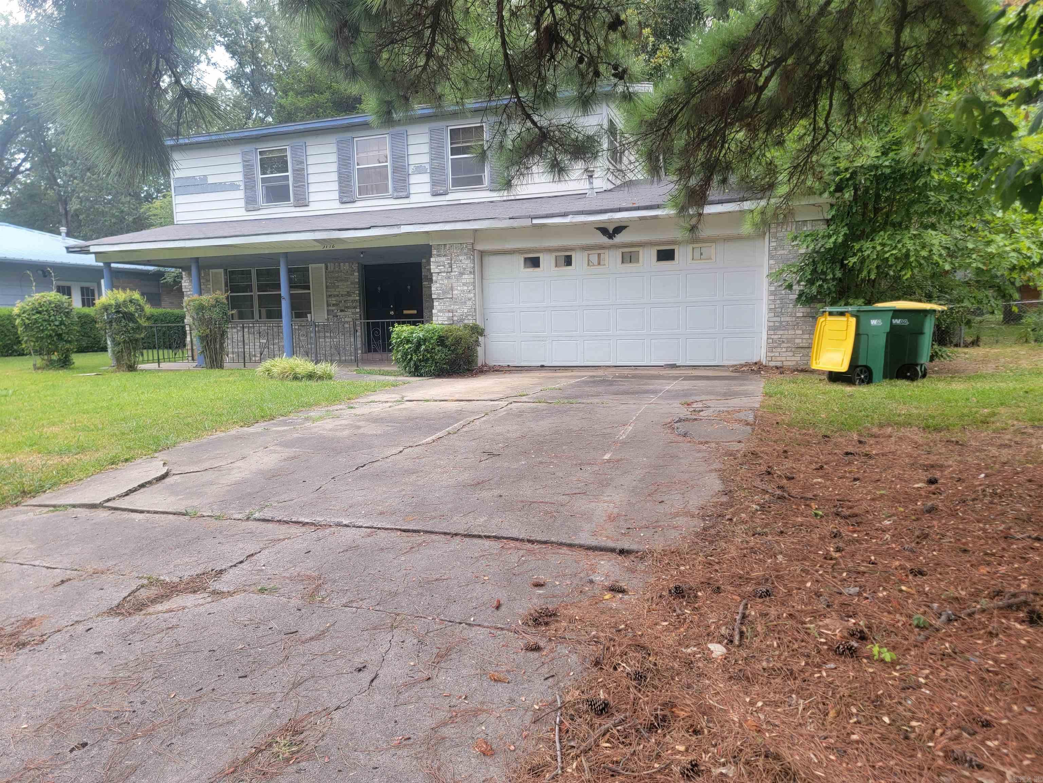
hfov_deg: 71.6
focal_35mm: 24
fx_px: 723
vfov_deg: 56.8
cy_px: 392
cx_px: 522
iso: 25
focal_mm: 6.7
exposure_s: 1/120
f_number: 1.8
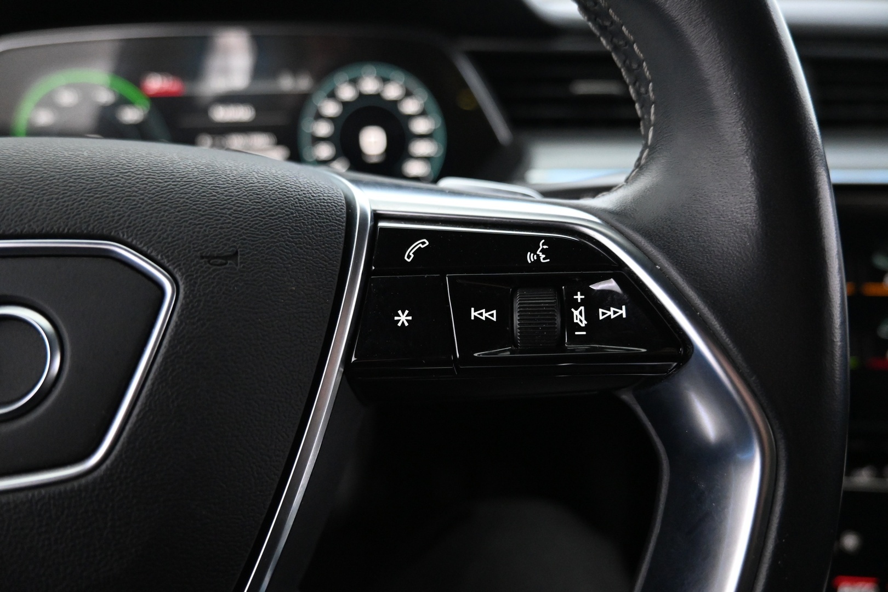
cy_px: 296
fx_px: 592
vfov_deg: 53.1
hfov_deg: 73.7
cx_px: 444
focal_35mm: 24
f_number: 3.5
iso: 4000
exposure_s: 1/25
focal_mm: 16
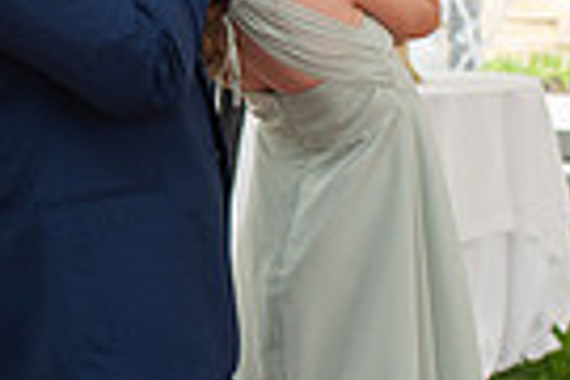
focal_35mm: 150
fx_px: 2375
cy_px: 173
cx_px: -25
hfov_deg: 13.5
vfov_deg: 9.1
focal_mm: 35
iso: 800
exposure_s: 1/200
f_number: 3.2
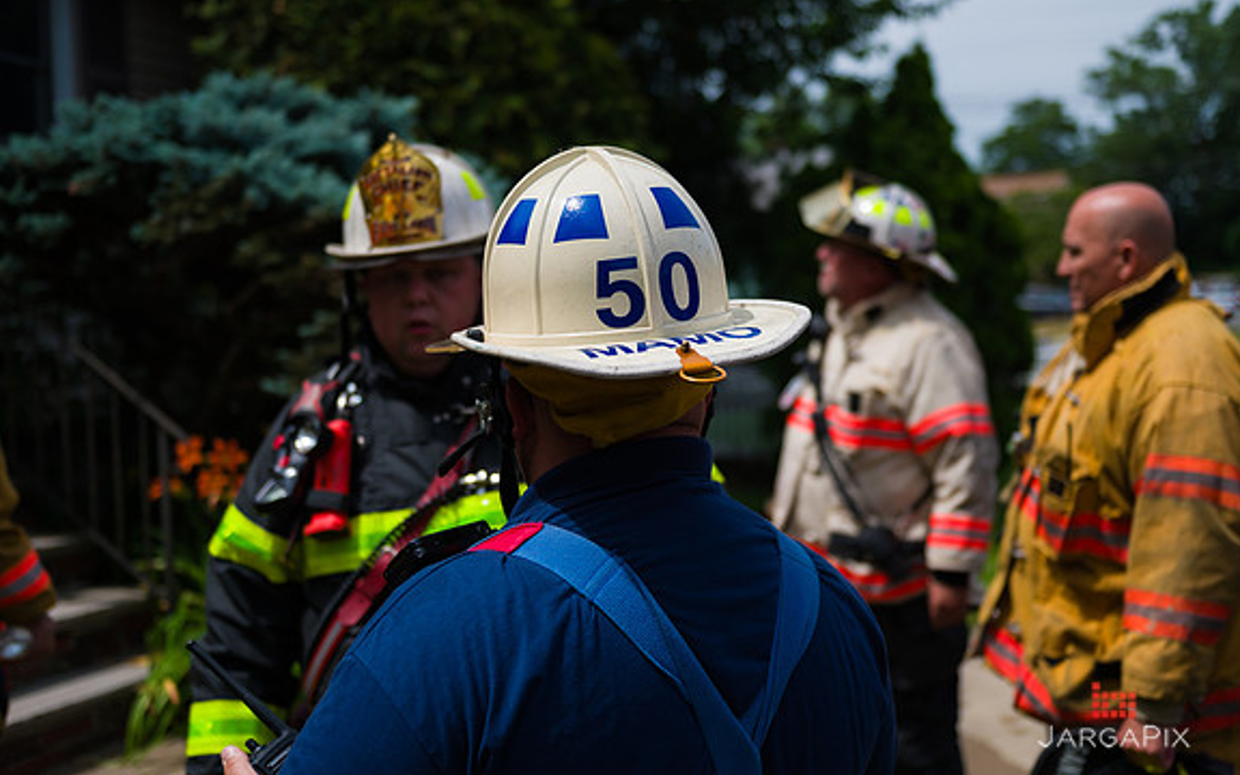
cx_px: 620
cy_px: 379
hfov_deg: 48.2
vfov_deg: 31.2
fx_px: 1386
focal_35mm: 41
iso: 200
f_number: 3.2
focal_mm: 40
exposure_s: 1/6400
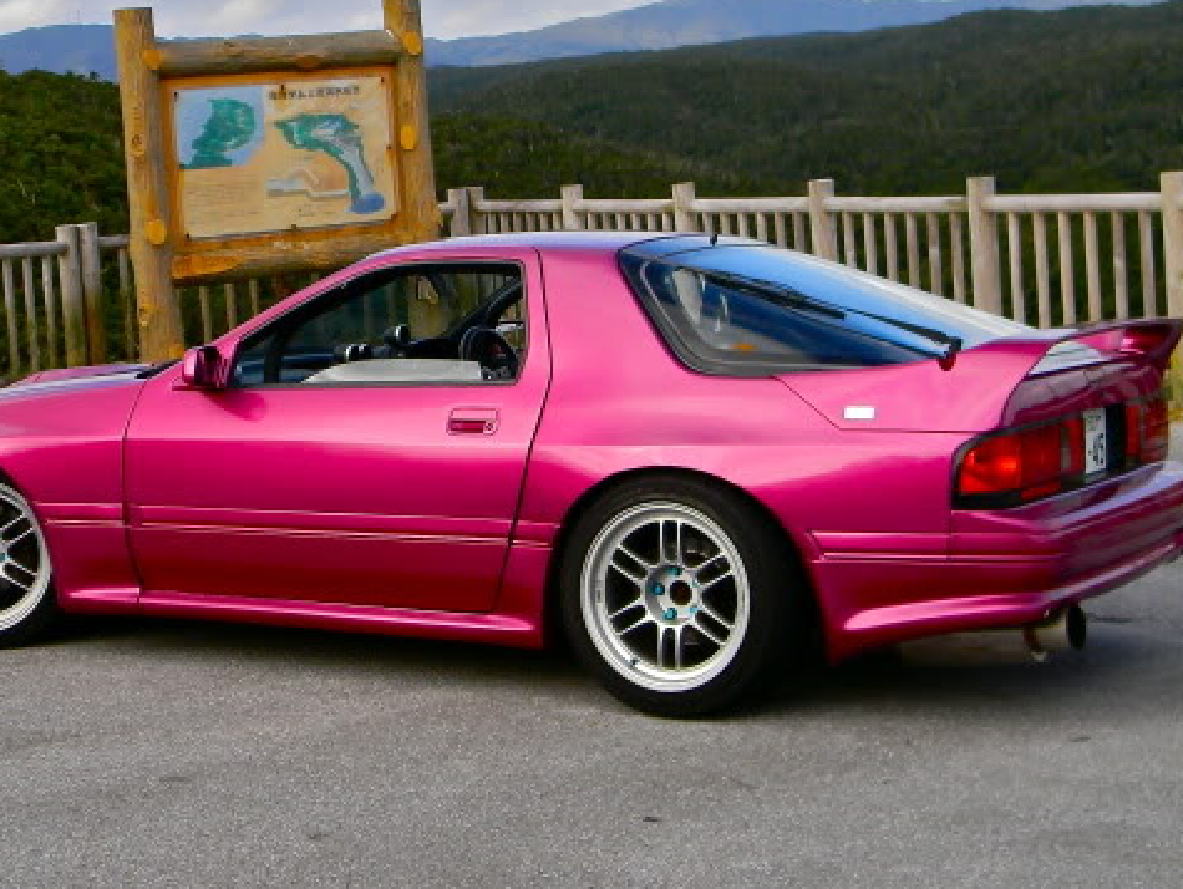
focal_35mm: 69
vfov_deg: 21.3
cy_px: 339
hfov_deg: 28.1
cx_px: 463
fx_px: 2360
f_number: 3.8
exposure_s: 1/450
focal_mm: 7.3
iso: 80
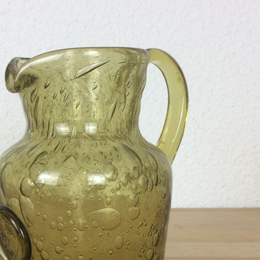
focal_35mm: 55
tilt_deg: -9.5
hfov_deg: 31.0
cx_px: 101
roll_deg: +1.9
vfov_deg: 30.8
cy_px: 178
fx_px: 467
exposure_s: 1/50
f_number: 2.2
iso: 32
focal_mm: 4.15
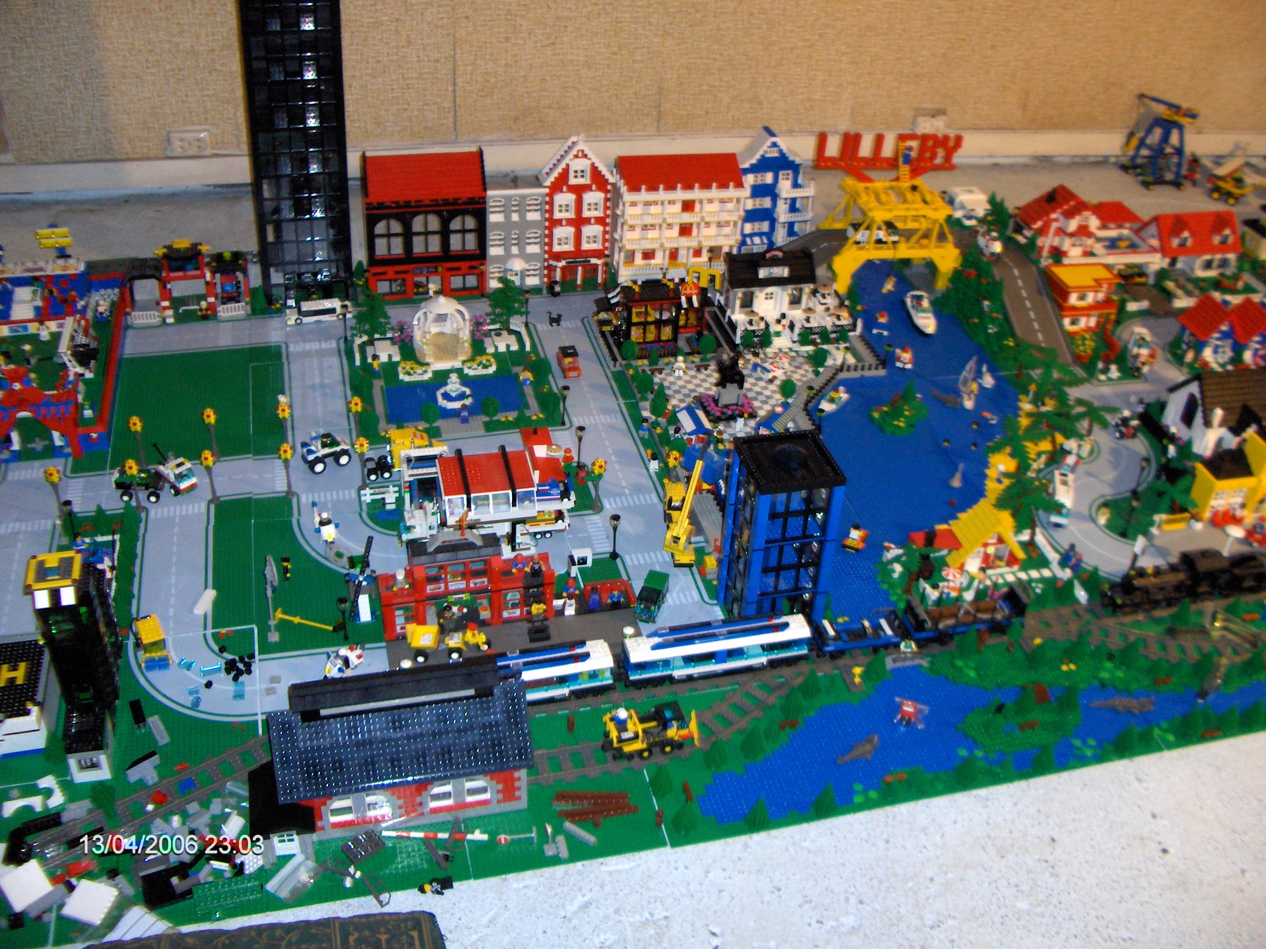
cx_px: 633
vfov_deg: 40.7
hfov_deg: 52.6
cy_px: 474
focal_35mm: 35
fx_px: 1280
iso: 100
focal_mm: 5.8
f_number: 2.6
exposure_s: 1/60
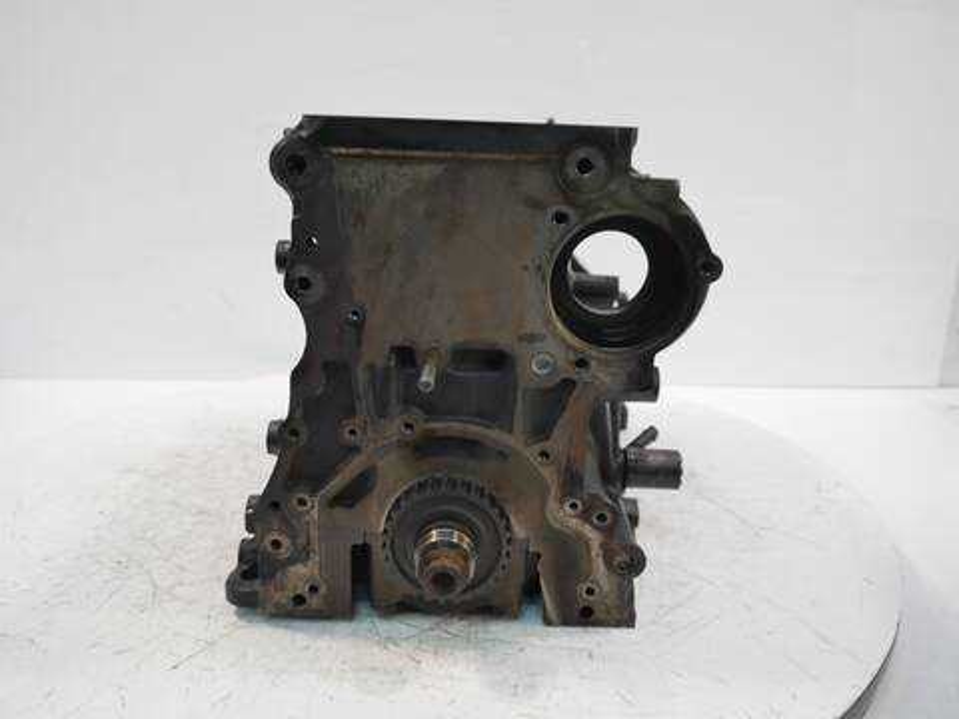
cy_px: 360
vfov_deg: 46.8
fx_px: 831
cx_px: 480
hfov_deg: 60.0
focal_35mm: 30
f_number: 3.5
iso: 640
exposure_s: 1/60
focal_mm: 15
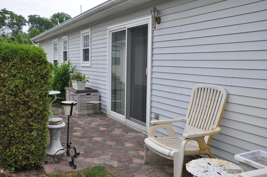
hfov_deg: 53.2
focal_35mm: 36
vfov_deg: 36.8
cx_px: 134
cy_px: 88
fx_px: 267
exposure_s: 1/250
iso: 200
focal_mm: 24
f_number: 8
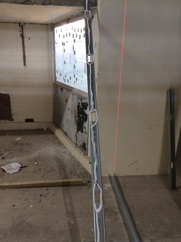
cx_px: 90
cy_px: 121
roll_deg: +0.8
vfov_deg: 61.7
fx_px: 202
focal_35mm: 29
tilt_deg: -18.4
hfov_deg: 48.2
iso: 200
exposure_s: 1/33
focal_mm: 4.15
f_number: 2.2
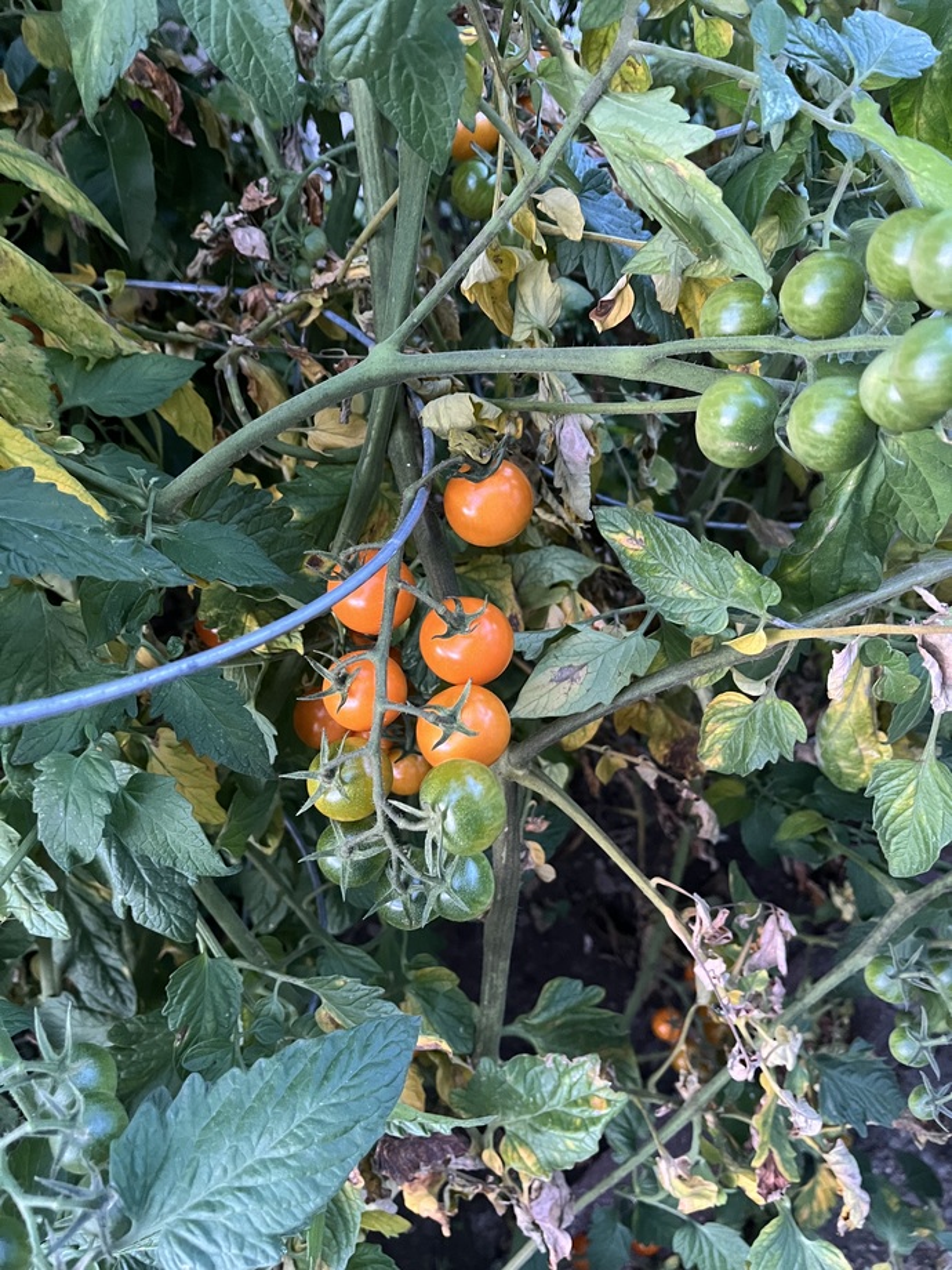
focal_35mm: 26
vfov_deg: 67.3
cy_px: 635
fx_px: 953
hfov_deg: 53.1
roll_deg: +22.0
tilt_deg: -43.8
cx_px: 476
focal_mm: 5.1
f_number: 1.6
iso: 640
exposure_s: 1/40
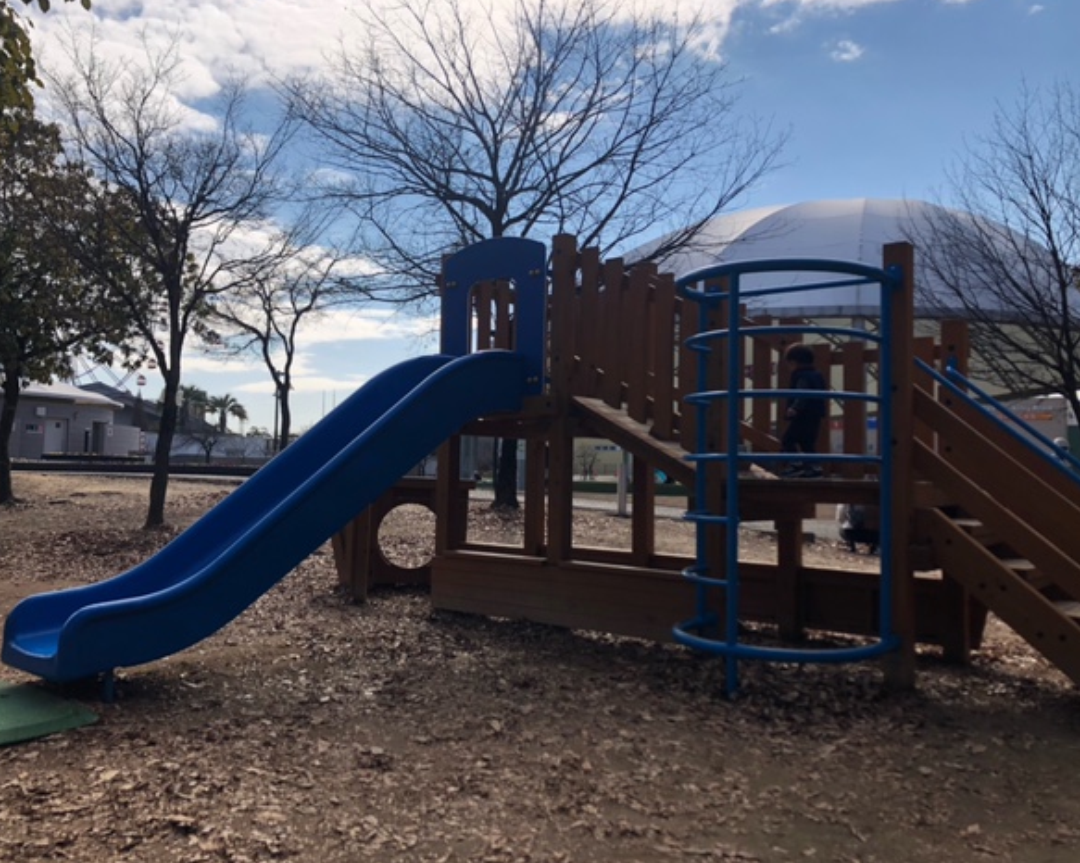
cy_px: 422
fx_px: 959
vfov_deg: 48.5
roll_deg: -0.9
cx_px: 524
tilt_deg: +3.6
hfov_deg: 58.8
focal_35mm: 30
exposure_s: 1/3205
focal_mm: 3.99
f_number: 1.8
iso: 25
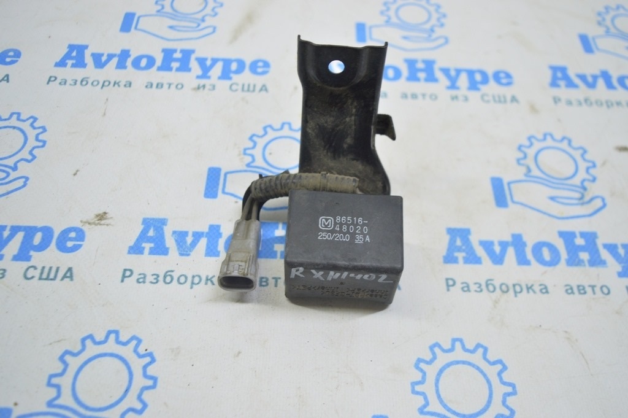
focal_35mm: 33
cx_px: 314
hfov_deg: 57.3
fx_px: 575
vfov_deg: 39.9
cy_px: 209
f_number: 3.8
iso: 400
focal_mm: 22
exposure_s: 1/40
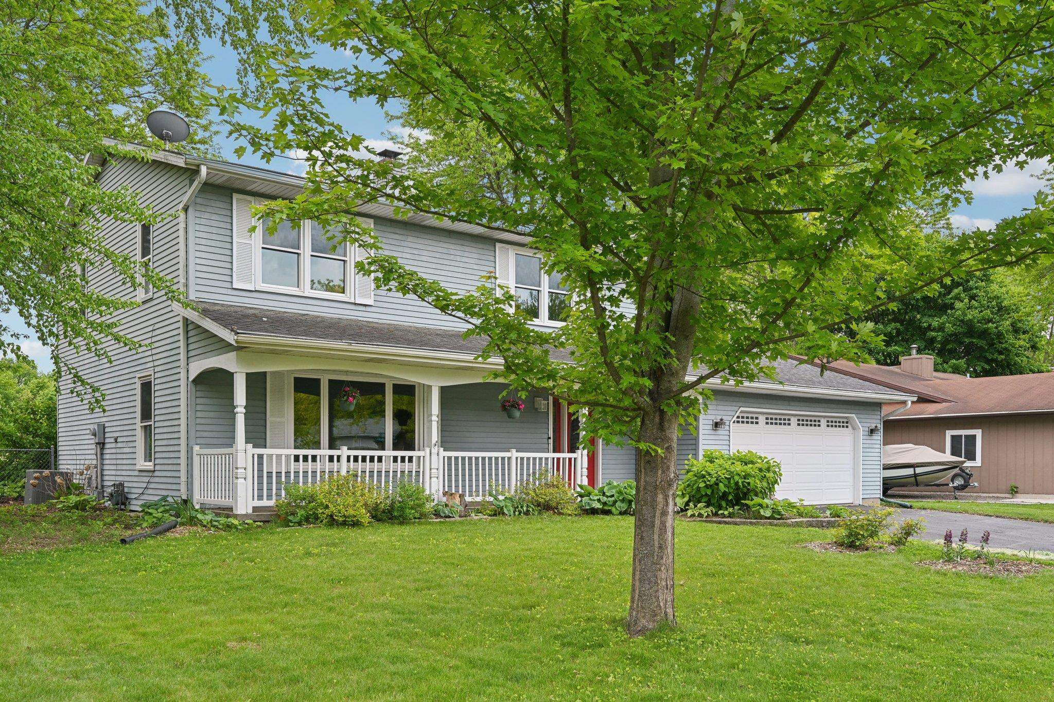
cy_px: 351
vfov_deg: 43.6
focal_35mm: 30
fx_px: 878
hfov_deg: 61.9
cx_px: 527
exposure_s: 1/400
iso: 400
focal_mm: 30
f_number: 8
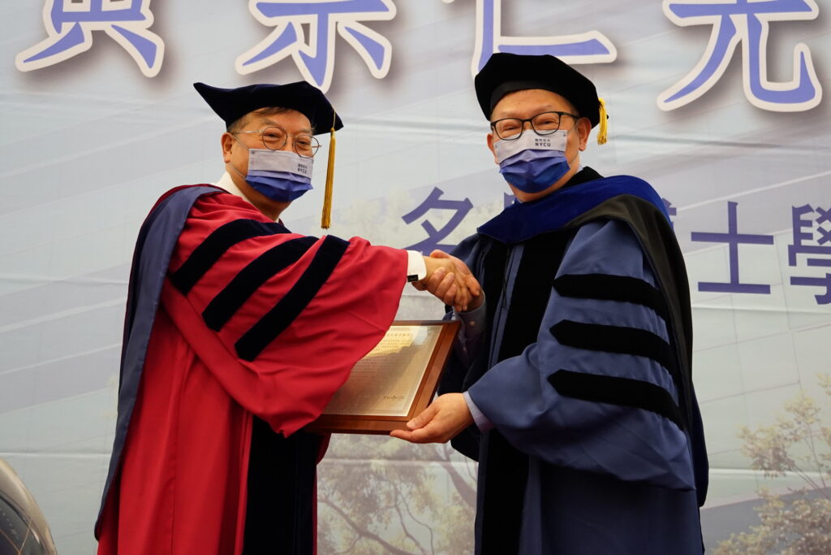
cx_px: 416
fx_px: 1062
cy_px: 278
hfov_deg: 42.7
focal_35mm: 46
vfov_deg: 29.3
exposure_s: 1/160
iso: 3200
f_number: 4.5
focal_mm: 31
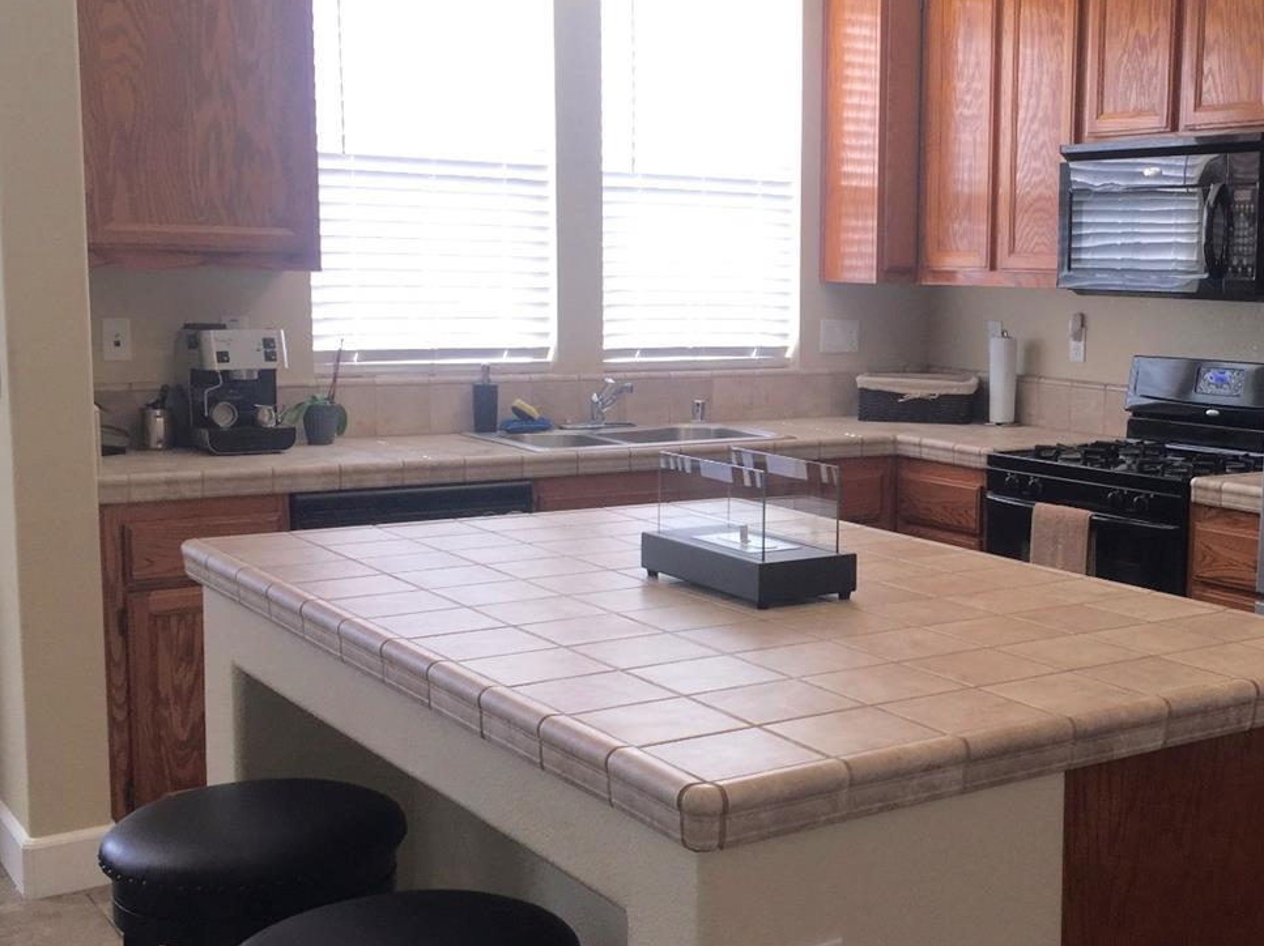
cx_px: 928
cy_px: 490
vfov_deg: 32.1
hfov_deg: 41.0
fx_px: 1642
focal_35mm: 45
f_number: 2.2
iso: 32
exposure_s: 1/59
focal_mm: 4.15
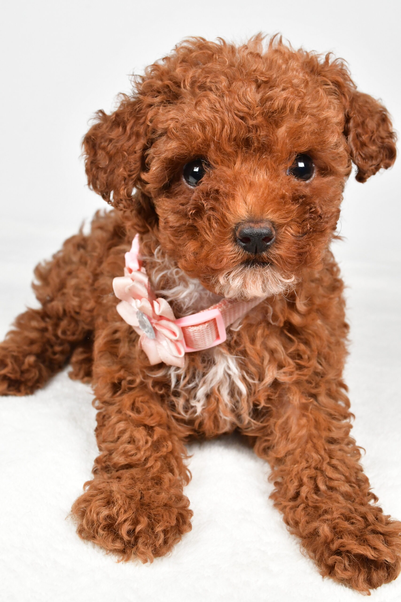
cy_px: 301
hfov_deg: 31.9
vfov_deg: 46.4
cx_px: 200
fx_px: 702
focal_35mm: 42
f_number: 11
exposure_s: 1/500
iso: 4000
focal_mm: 28
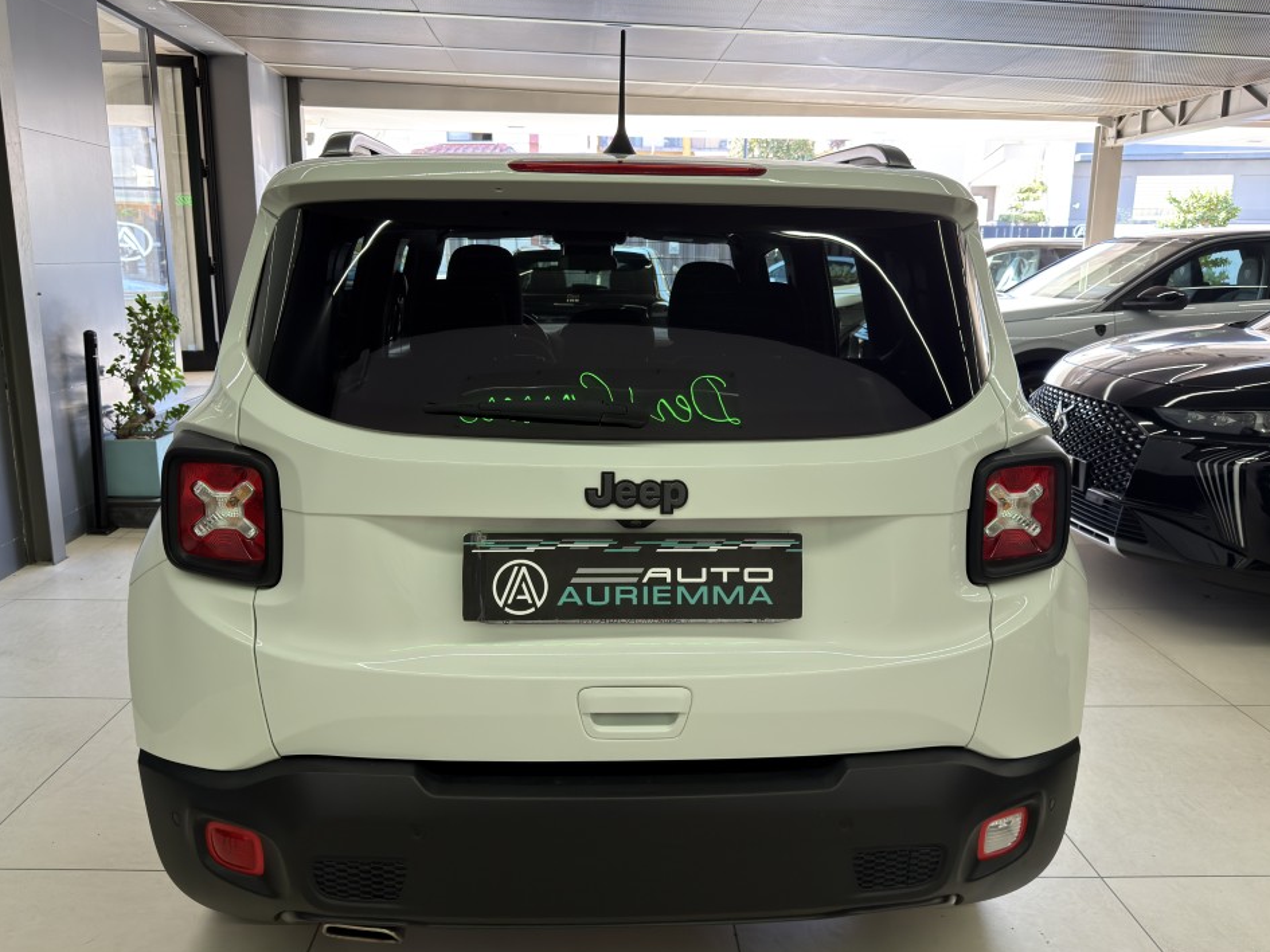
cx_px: 618
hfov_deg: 67.3
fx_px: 954
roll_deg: +0.0
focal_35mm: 26
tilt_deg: -11.8
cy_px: 453
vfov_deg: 53.1
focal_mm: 6.76
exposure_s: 1/100
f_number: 1.78
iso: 125
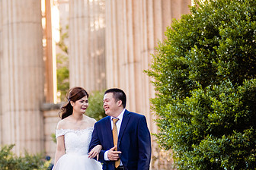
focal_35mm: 145
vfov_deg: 9.4
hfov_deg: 14.1
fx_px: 1031
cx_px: 82
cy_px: 124
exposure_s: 1/640
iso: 160
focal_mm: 56
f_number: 1.2
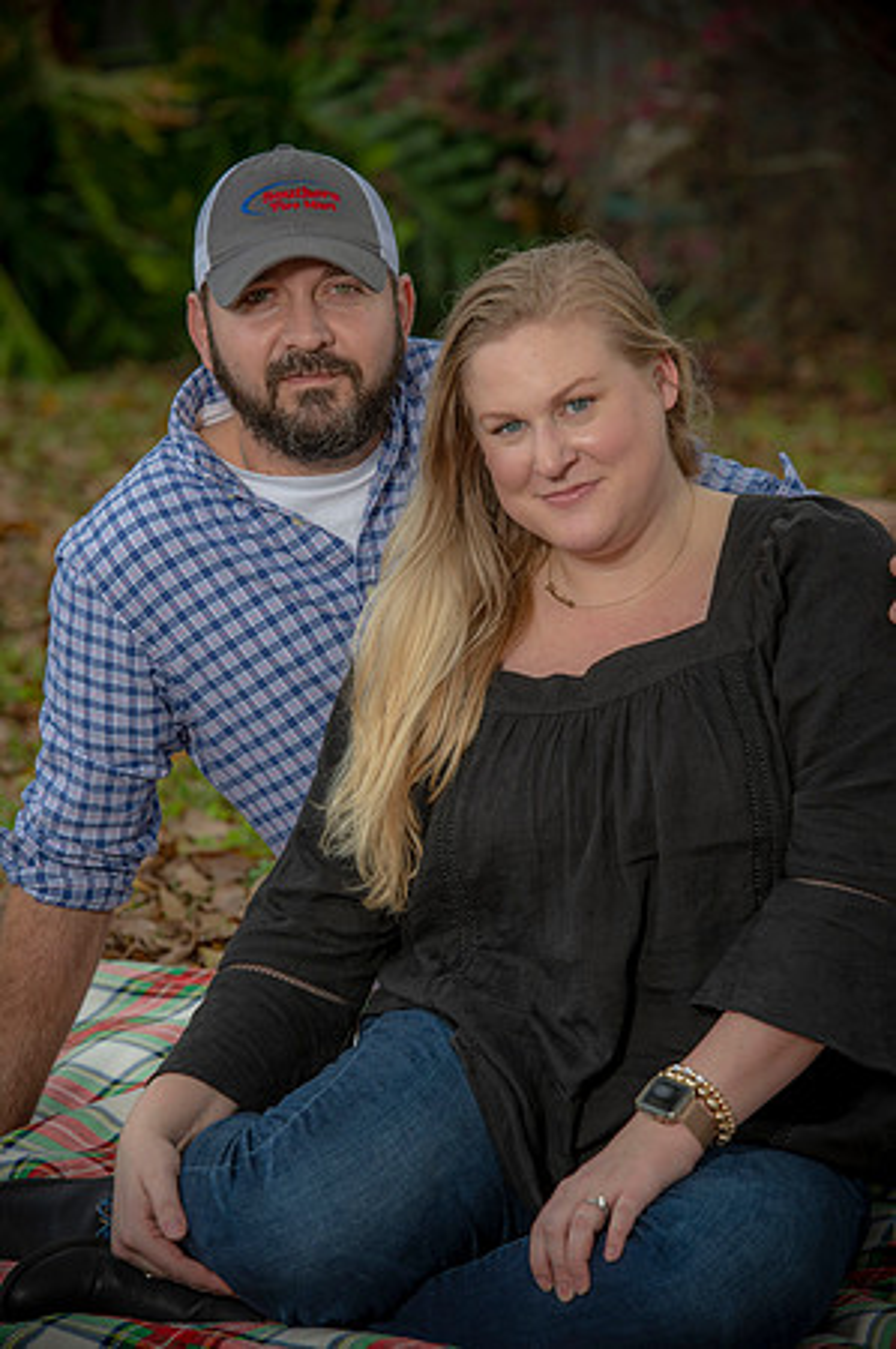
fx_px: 6174
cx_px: 448
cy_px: 674
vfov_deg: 12.5
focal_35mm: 165
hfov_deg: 8.3
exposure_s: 1/200
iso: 160
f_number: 5.6
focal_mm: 165
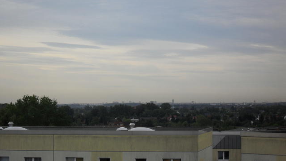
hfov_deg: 18.6
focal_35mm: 115
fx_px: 872
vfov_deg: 10.5
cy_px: 88
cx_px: 143
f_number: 5.8
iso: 100
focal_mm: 18.9
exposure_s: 1/250
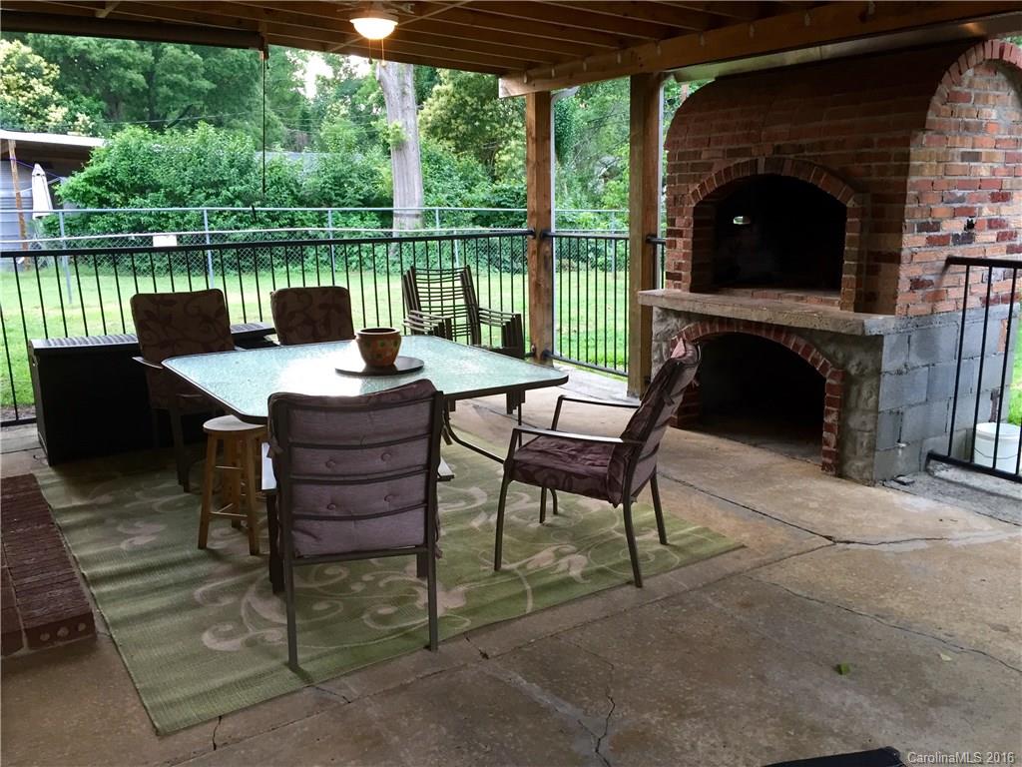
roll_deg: +0.8
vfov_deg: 48.2
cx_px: 511
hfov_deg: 61.7
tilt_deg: -11.9
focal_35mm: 29
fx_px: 856
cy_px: 384
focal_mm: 4.15
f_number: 2.2
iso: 80
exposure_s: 1/30
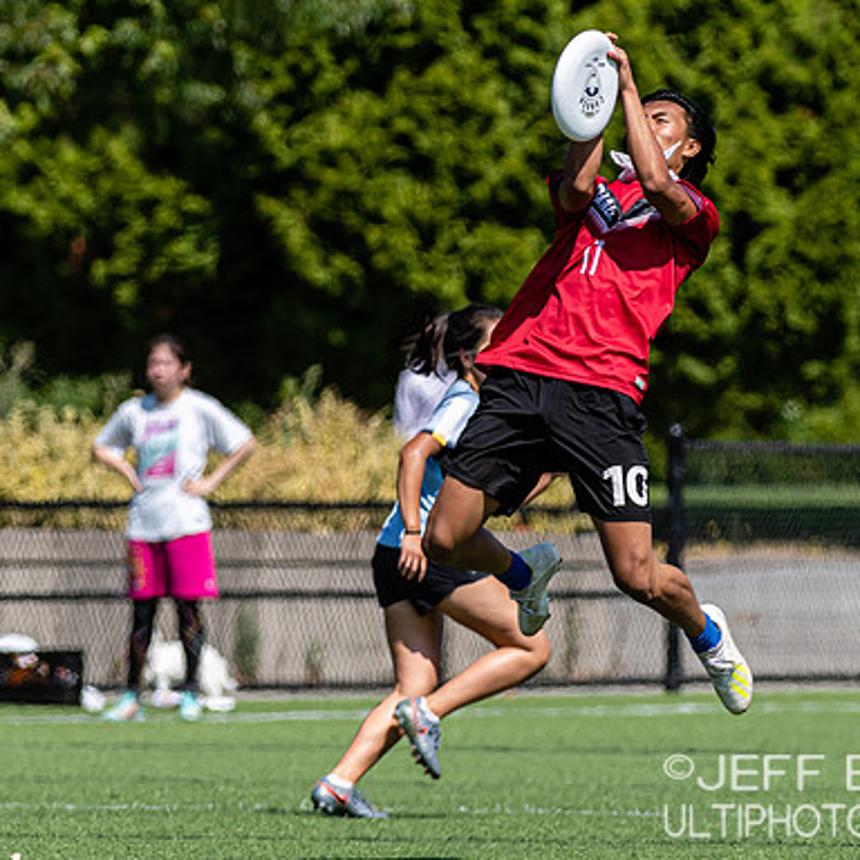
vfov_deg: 2.7
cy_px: 302
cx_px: 518
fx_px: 17933
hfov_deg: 2.7
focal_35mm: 638
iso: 200
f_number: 4
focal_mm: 250
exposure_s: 1/2000
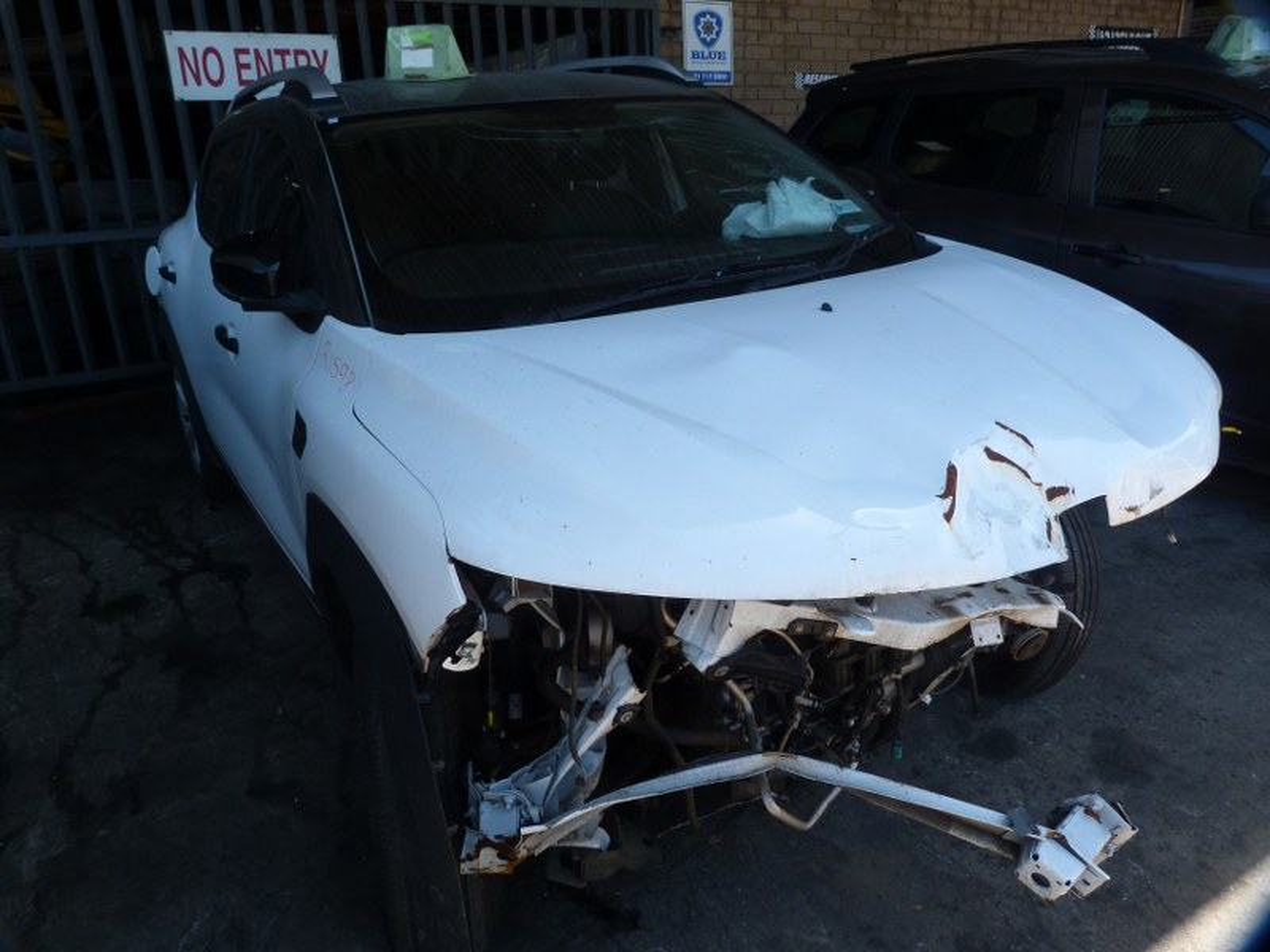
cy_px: 476
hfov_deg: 69.4
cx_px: 635
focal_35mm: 25
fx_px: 917
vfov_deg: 54.9
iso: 80
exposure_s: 1/125
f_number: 4
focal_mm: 4.5
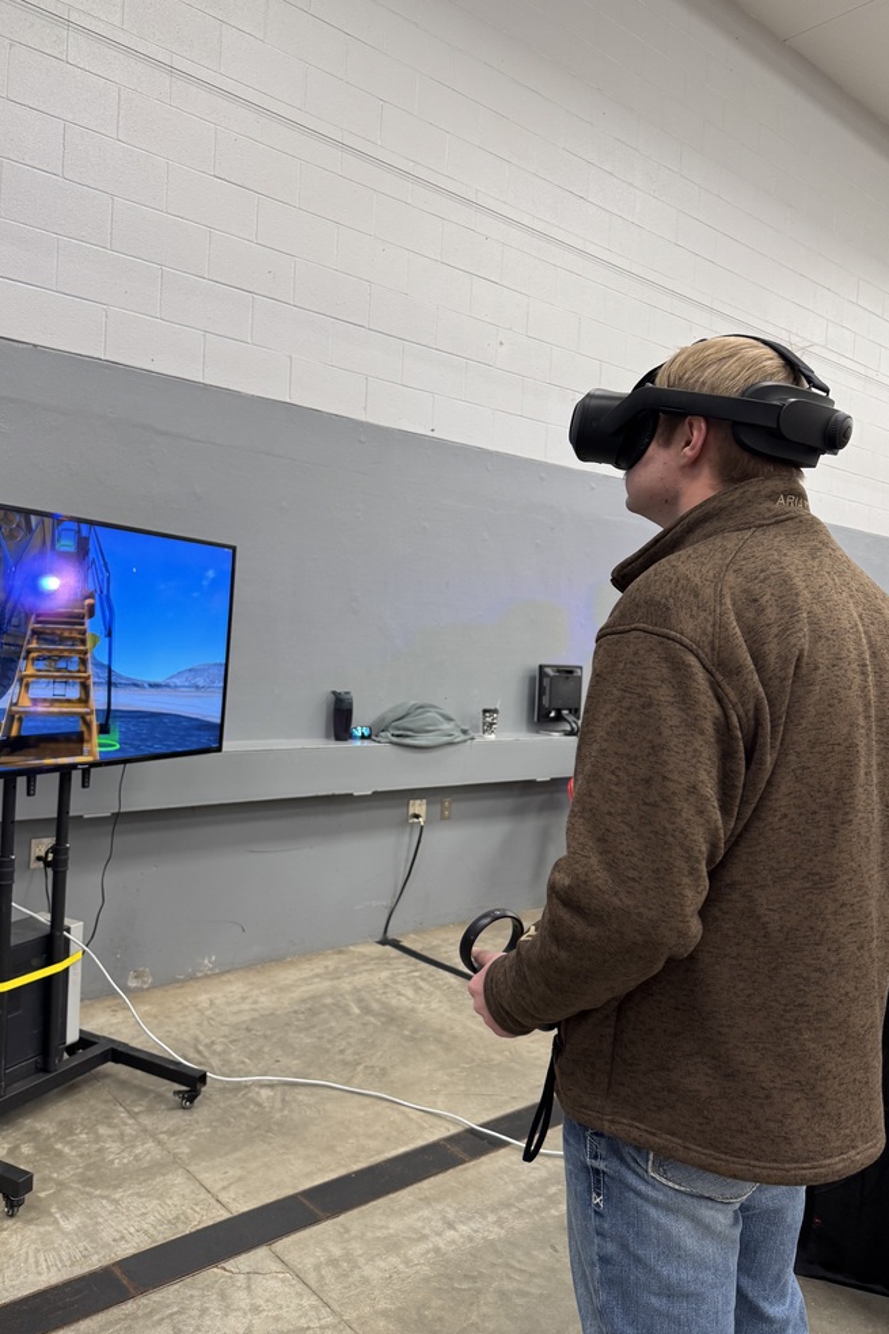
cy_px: 662
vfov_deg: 69.4
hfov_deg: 49.5
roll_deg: -3.4
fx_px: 963
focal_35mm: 26
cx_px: 410
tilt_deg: -3.5
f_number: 1.78
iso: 125
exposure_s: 1/60
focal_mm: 6.76
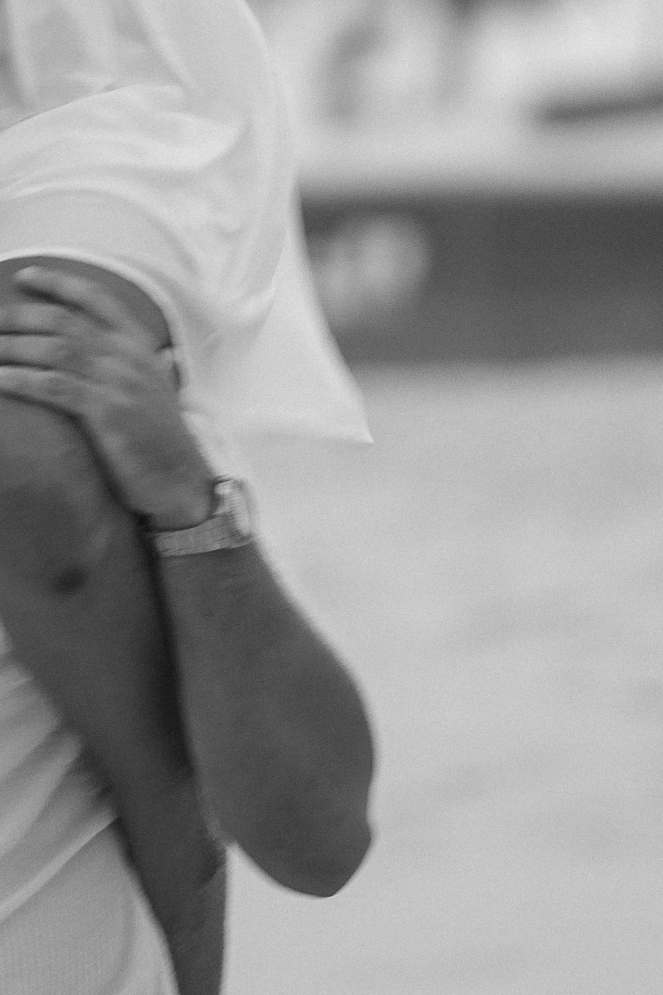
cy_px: -172
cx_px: -65
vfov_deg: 6.2
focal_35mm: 330
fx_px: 9118
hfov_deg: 4.2
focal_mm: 85
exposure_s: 1/100
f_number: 1.8
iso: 400
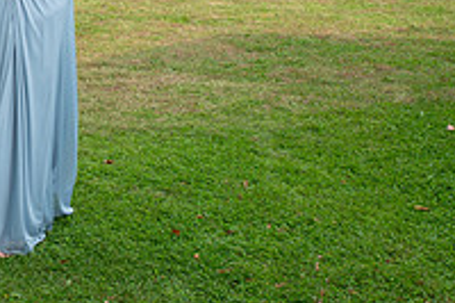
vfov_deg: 16.7
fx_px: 998
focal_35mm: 79
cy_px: -37
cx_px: -13
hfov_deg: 24.4
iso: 400
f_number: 8
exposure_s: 1/200
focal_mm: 24
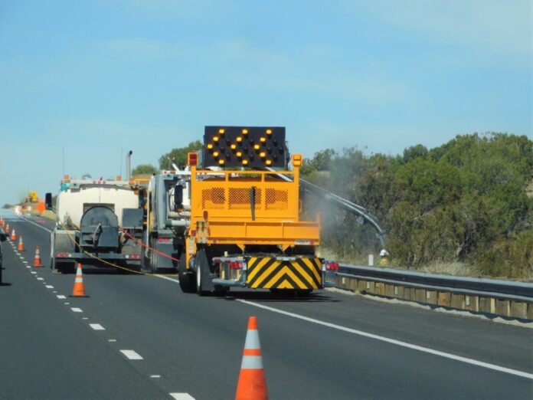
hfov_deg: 8.5
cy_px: 200
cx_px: 266
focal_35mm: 232
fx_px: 3572
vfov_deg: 6.4
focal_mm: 41.3
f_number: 5.6
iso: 125
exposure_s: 1/800
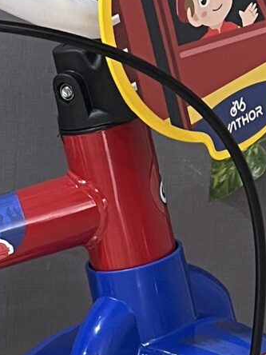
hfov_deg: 9.4
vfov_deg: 12.9
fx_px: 1537
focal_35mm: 150
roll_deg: -0.3
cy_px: 386
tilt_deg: -16.9
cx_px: -237
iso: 160
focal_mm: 5.7
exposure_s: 1/60
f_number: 1.5
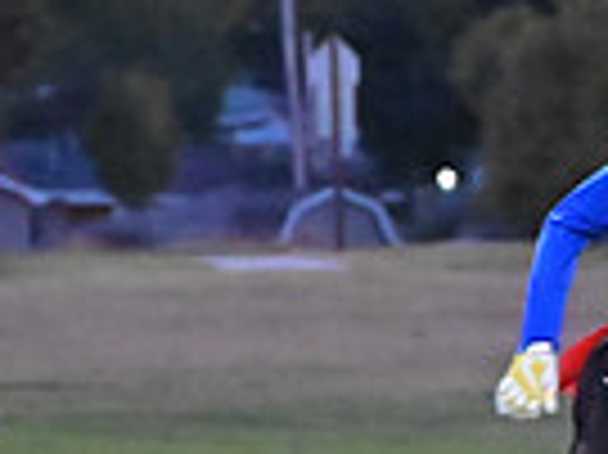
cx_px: -662
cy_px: 524
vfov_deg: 2.1
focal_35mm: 711
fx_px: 12477
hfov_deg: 2.8
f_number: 4
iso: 6400
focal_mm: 115
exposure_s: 1/400
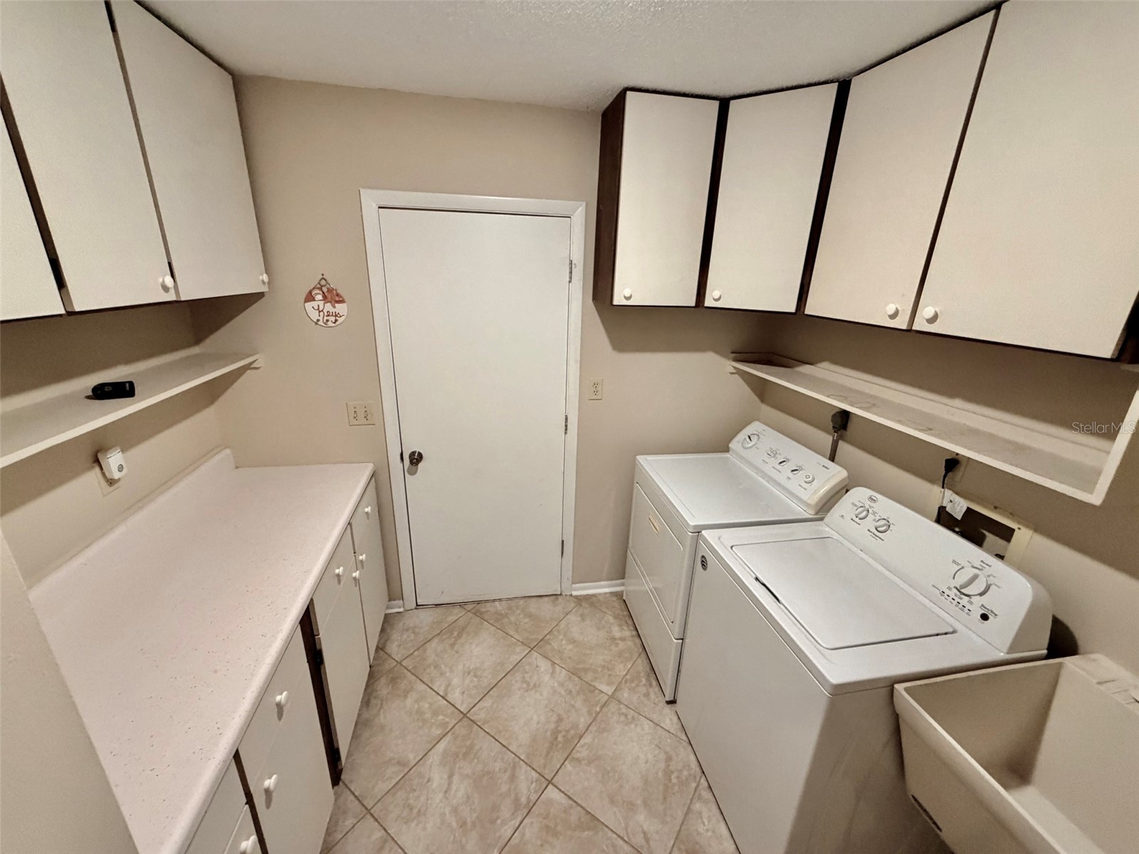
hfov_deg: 102.1
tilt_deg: -19.3
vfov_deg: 85.7
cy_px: 427
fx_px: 461
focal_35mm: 14
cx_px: 570
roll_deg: -1.8
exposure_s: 1/60
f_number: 2.2
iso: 400
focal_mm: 2.22
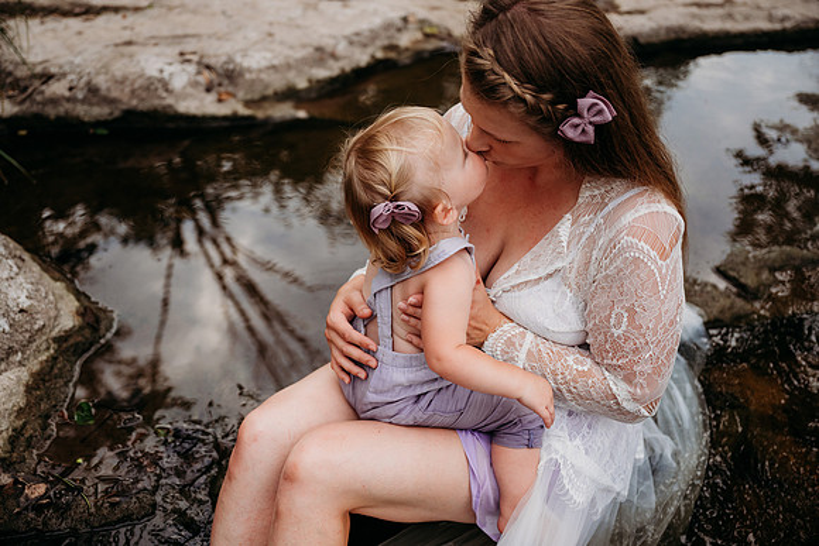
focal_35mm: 36
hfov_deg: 53.1
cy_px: 273
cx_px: 410
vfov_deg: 36.9
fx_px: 819
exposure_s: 1/1600
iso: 500
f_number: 2.8
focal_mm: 36
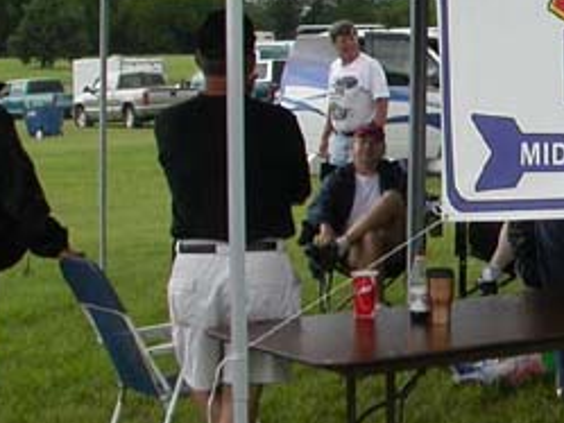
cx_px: 734
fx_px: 1989
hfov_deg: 15.4
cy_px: 124
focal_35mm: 122
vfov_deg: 12.1
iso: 100
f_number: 5.3
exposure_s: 1/152
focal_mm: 7.85
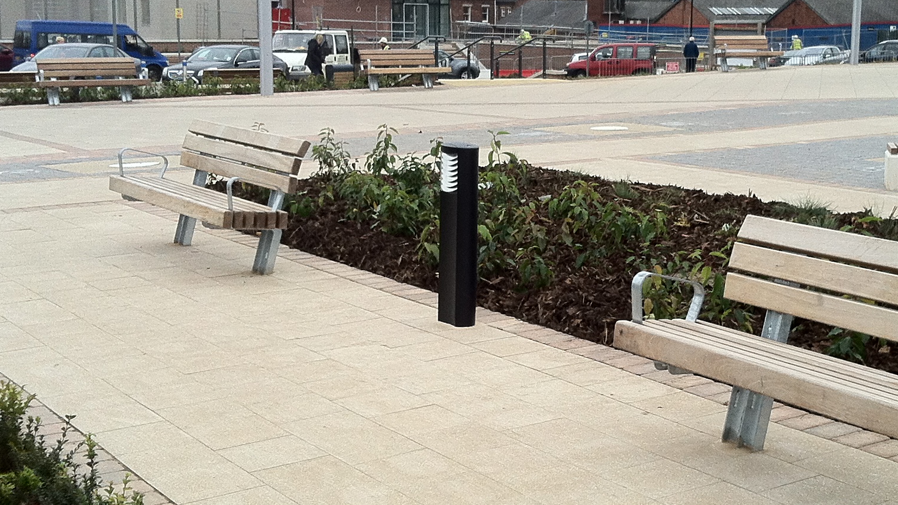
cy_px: 217
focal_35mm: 65
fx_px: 1548
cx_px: 590
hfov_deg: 32.1
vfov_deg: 18.5
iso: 80
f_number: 2.8
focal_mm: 3.85
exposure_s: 1/185
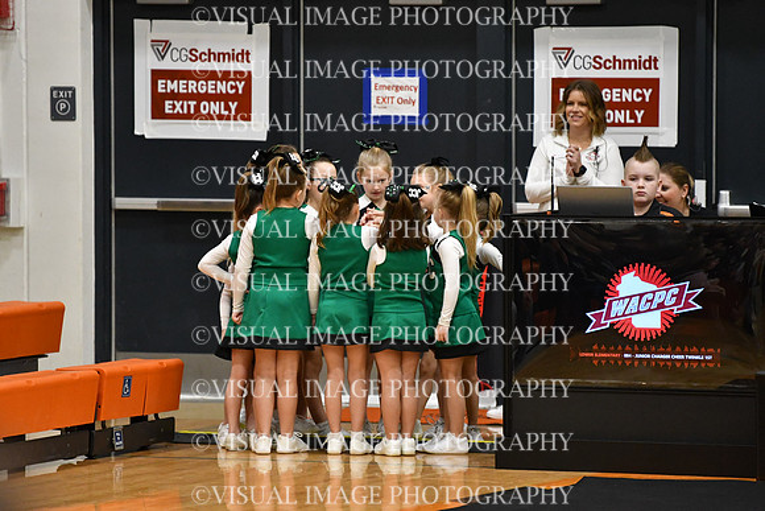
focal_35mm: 300
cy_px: 256
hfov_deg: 6.9
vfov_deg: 4.6
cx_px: 382
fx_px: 6376
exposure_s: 1/800
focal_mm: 200
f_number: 2.8
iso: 5000
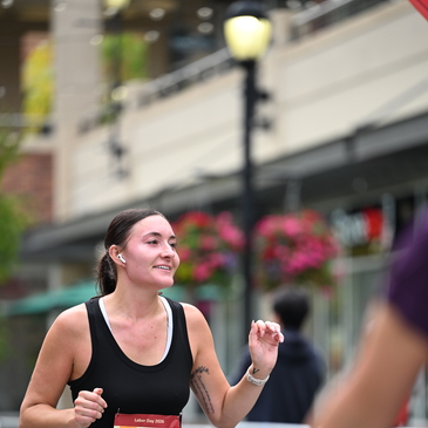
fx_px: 2868
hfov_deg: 8.5
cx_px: 214
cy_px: 305
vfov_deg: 8.5
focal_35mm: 205
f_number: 2.8
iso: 640
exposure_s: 1/2000
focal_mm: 160
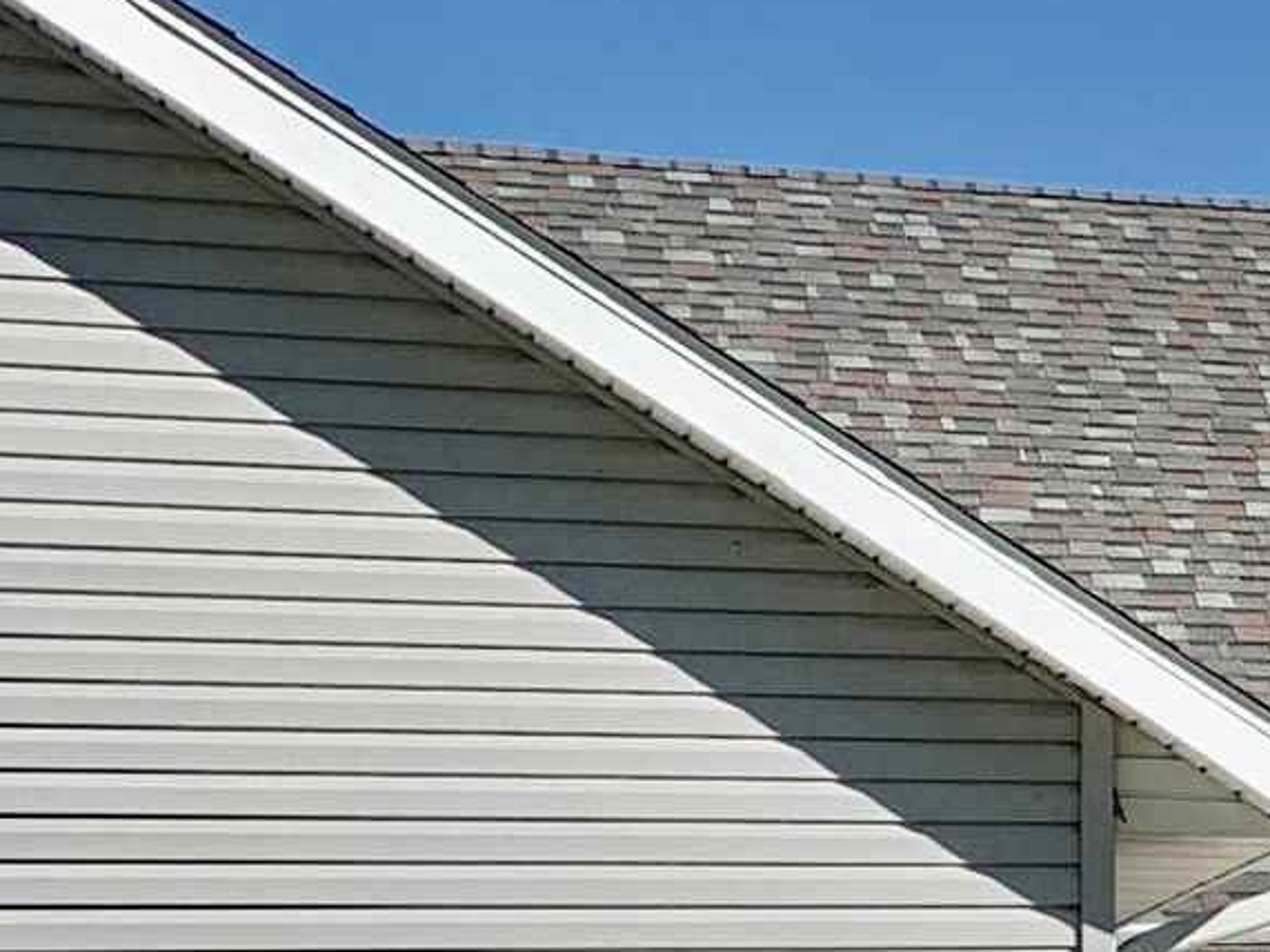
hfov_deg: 11.1
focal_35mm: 140
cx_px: 3343
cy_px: 681
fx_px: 5135
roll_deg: +2.4
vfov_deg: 10.6
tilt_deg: +9.1
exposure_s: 1/2208
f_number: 1.8
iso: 25
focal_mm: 4.25
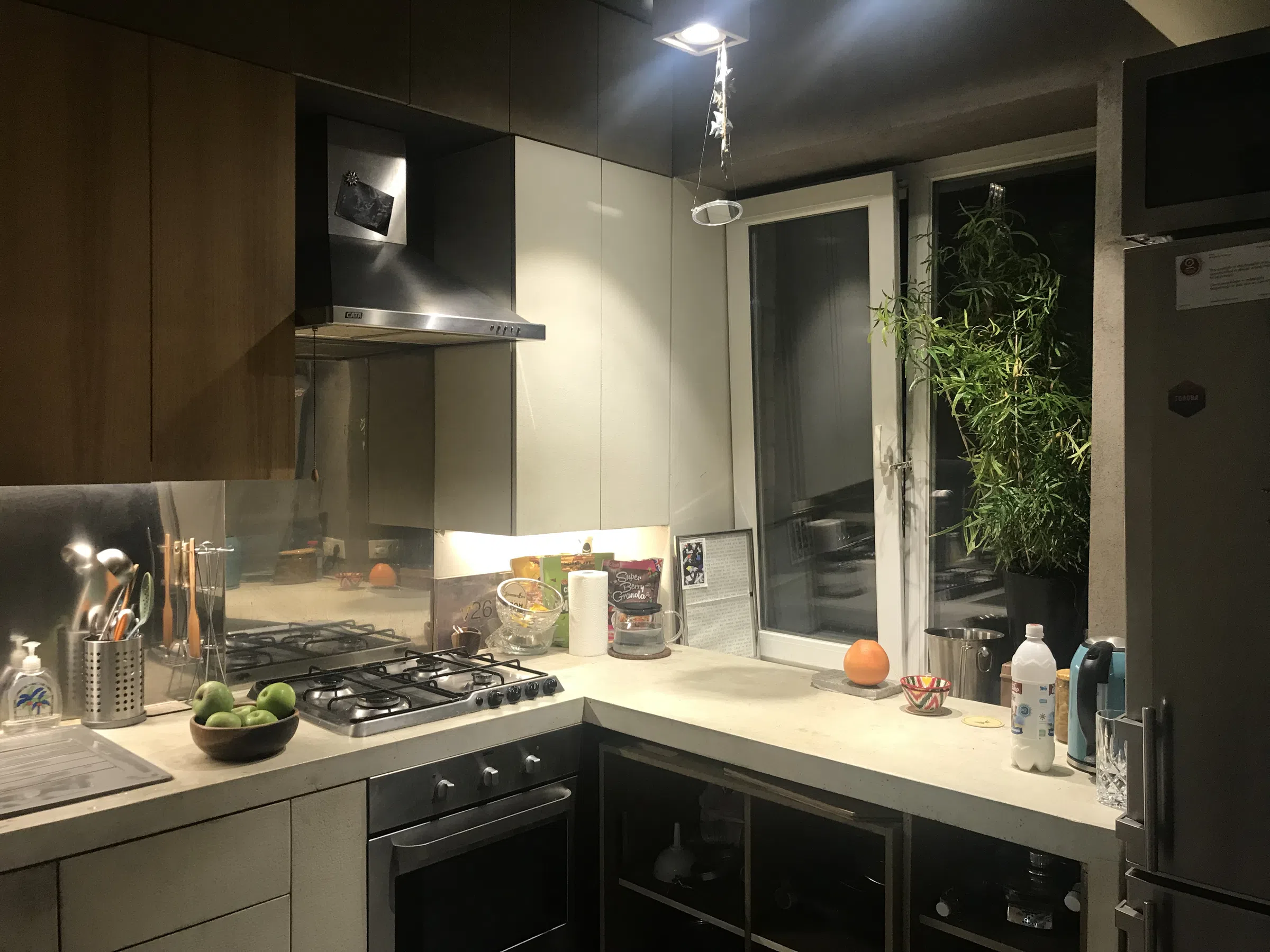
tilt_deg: -1.6
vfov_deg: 49.7
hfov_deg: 63.4
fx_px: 1027
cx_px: 635
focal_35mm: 28
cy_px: 476
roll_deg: -0.7
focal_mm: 3.99
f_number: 1.8
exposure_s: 1/20
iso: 40
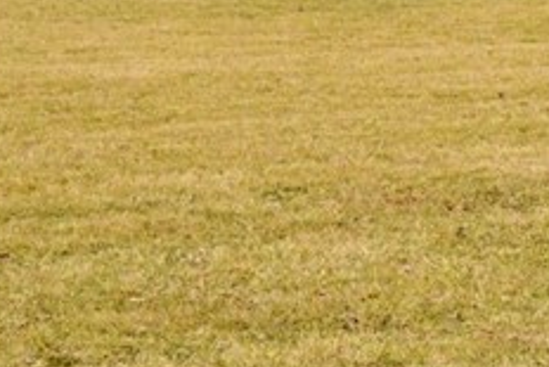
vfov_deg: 7.9
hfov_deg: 11.6
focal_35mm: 173
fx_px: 2640
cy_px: -54
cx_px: 686
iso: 2000
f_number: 13
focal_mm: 25
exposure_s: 1/500
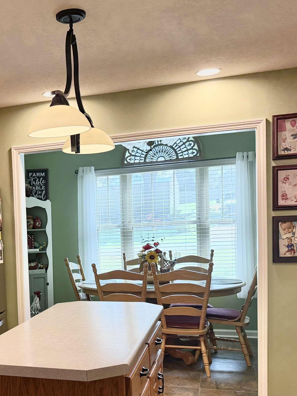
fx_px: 515
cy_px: 264
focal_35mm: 45
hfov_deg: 30.2
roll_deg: +1.9
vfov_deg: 41.5
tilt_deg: -2.8
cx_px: 9
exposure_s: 1/143
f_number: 1.78
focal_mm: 6.76
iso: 200
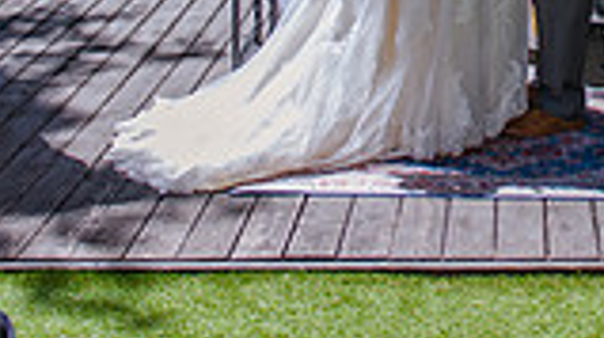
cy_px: -211
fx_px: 1472
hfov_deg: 22.8
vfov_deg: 12.3
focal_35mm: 92
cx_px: 501
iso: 160
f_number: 3.2
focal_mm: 24
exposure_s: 1/1000
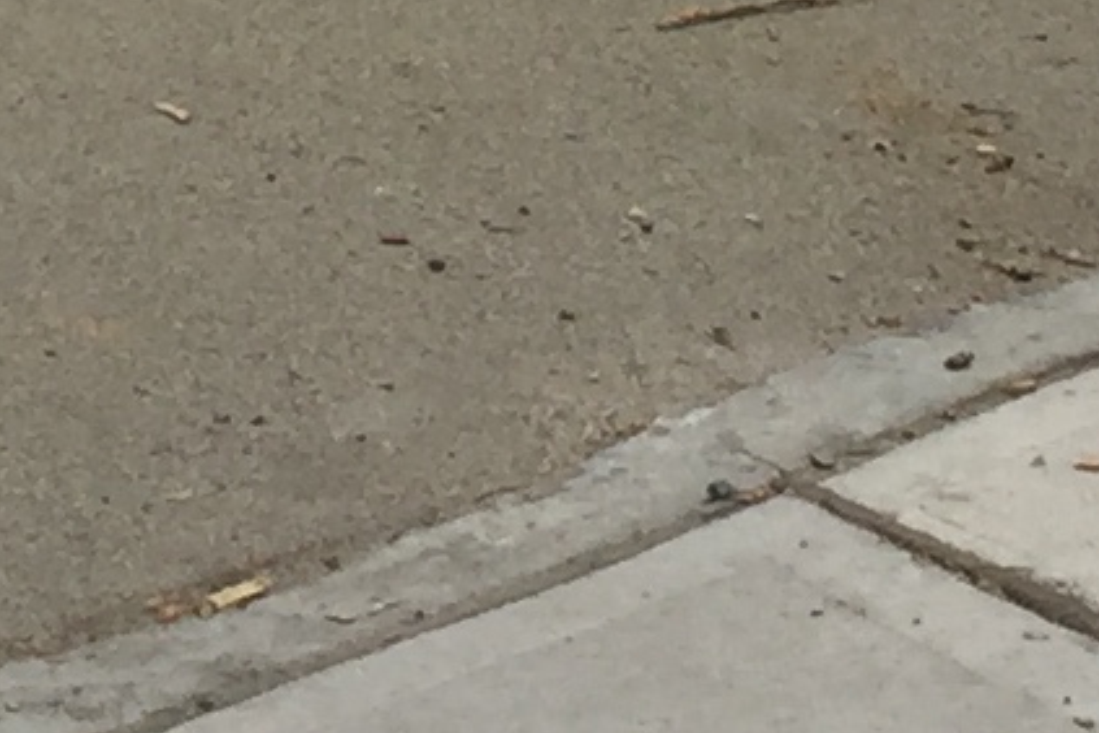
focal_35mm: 233
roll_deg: +0.3
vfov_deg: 5.7
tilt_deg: -8.7
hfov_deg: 8.5
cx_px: -774
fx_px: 7112
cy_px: -860
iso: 32
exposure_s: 1/2825
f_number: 2.2
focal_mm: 4.15
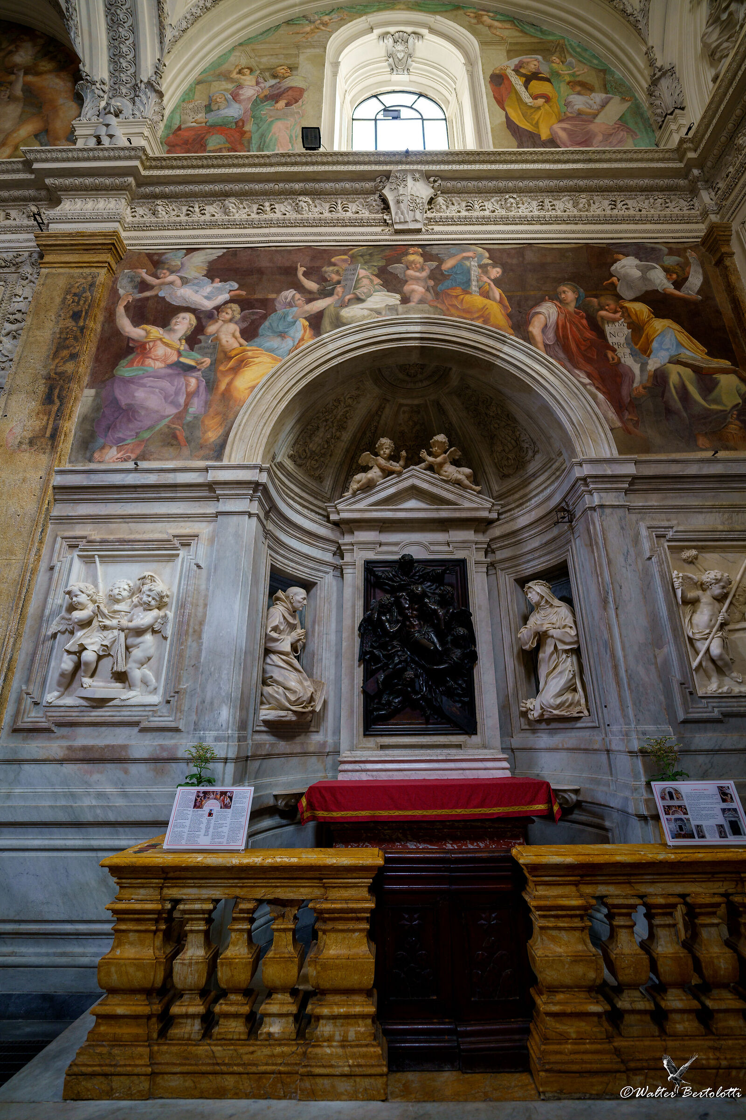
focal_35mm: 14
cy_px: 560
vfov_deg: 104.3
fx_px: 435
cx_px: 373
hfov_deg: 81.2
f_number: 1.8
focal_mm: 14
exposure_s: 1/30
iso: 250
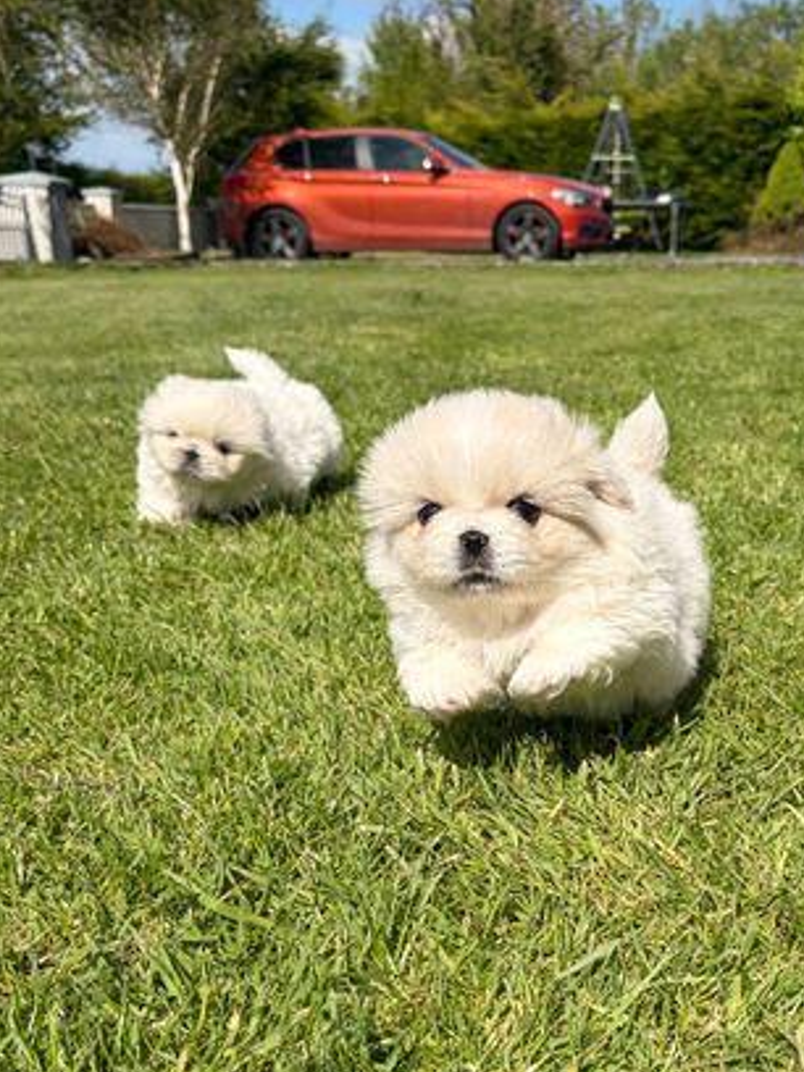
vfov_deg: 60.0
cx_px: 443
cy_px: 532
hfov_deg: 46.7
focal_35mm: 30
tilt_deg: -19.0
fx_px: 929
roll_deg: -0.6
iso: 50
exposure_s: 1/4329
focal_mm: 5.96
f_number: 1.6
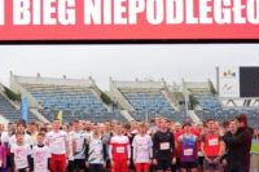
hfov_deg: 27.9
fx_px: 518
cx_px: 88
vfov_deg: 18.7
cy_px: 134
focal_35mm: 72
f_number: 2.8
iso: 160
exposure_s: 1/200
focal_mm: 30
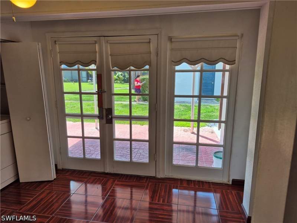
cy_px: 112
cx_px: 148
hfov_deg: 73.9
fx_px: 197
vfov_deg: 58.9
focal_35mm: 23
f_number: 1.8
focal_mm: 5.4
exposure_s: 1/233
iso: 25
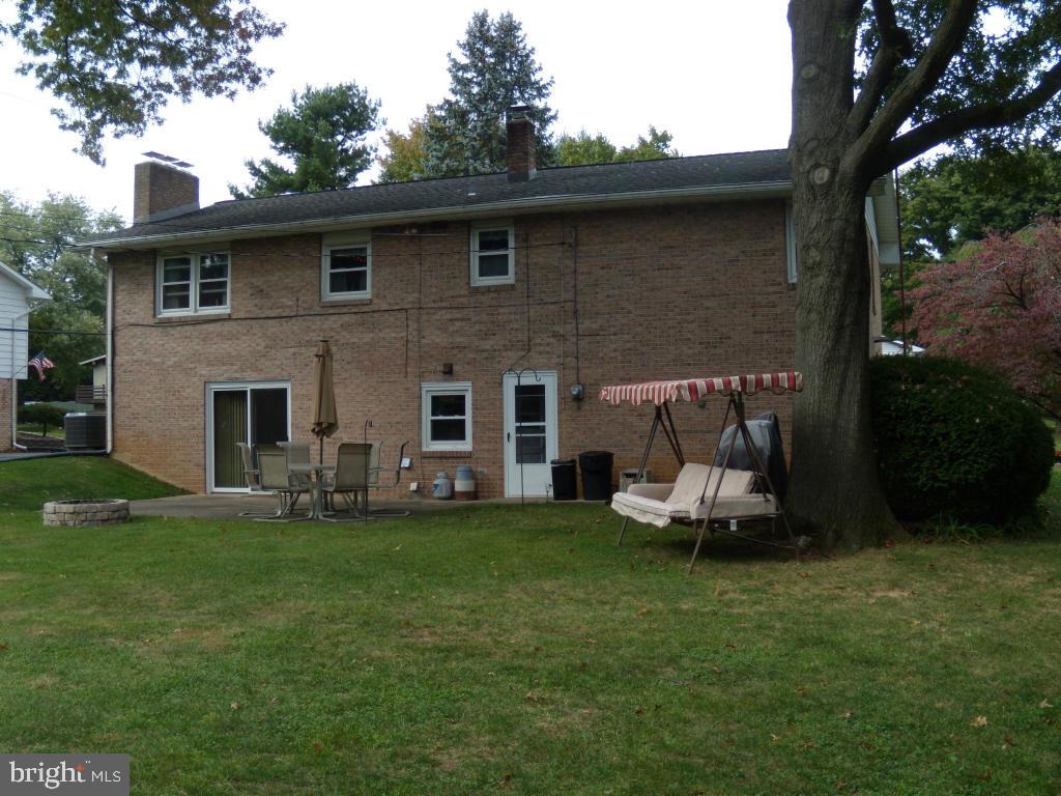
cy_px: 398
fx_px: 1103
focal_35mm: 36
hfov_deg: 51.4
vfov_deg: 39.7
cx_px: 530
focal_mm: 6.4
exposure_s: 1/200
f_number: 3.6
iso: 80
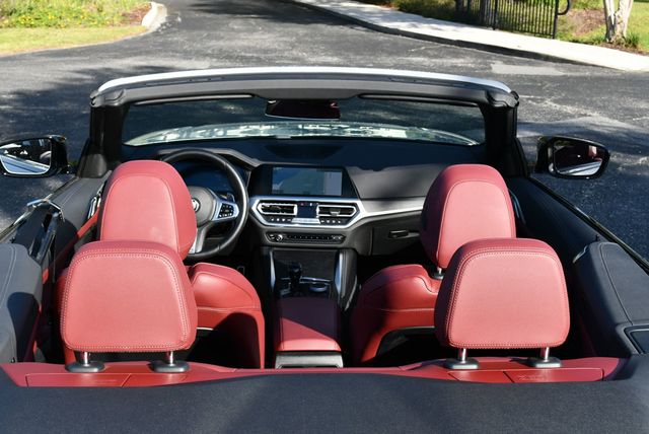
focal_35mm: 48
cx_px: 324
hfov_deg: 41.1
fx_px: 866
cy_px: 217
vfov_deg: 28.1
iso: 200
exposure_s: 1/250
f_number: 7.1
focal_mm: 24
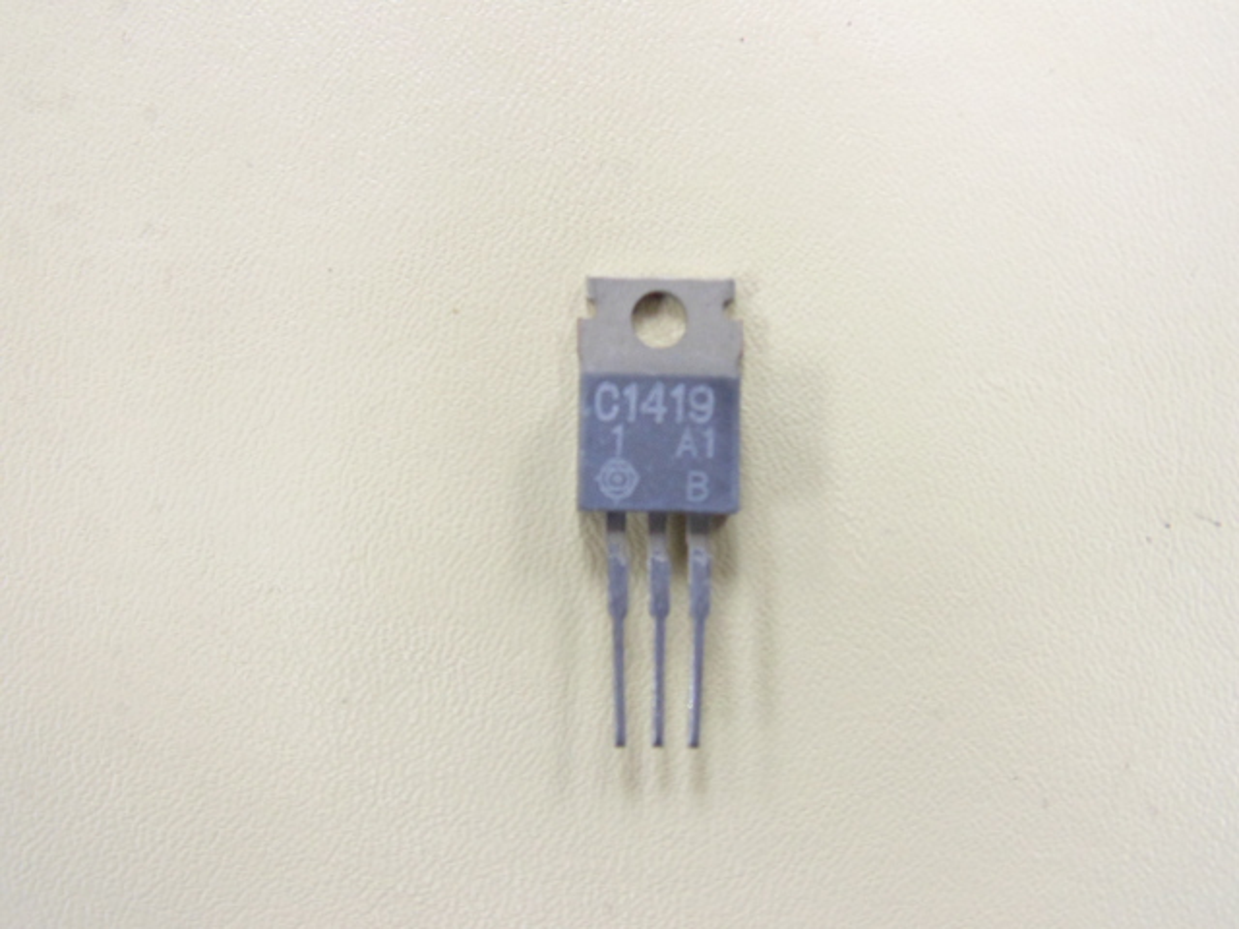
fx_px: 1217
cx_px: 620
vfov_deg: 41.8
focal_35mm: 34
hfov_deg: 54.0
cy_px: 464
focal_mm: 6.2
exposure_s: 1/30
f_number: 3.4
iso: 400
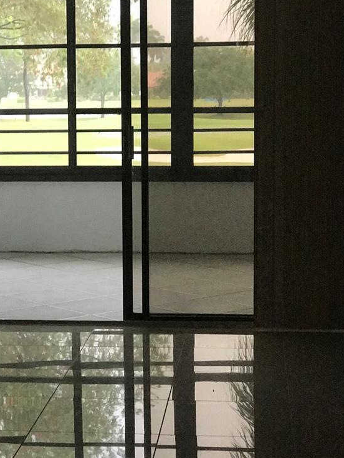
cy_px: 220
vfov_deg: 21.1
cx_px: 73
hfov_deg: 15.8
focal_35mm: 93
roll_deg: +0.9
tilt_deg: -5.9
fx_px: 1231
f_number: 2.8
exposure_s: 1/60
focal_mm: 6.6
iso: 320
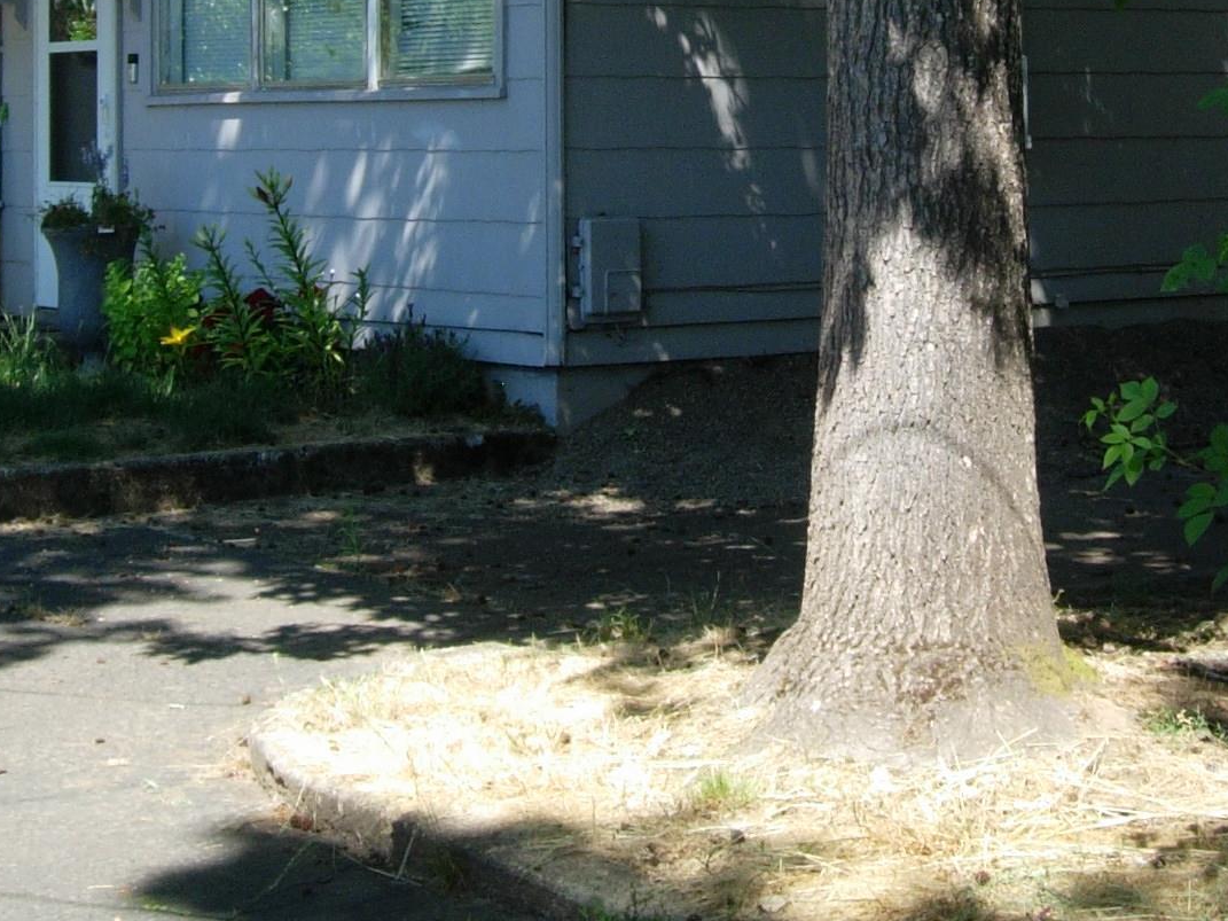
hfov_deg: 21.3
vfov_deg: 15.8
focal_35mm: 92
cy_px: 36
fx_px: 3263
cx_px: 683
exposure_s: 1/575
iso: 64
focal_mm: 7.8
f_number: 2.8
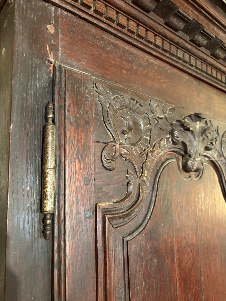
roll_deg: +0.0
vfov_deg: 67.3
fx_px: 226
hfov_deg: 53.1
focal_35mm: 26
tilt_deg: +9.9
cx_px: 113
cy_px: 150
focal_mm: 5.96
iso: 500
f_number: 1.6
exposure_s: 1/25
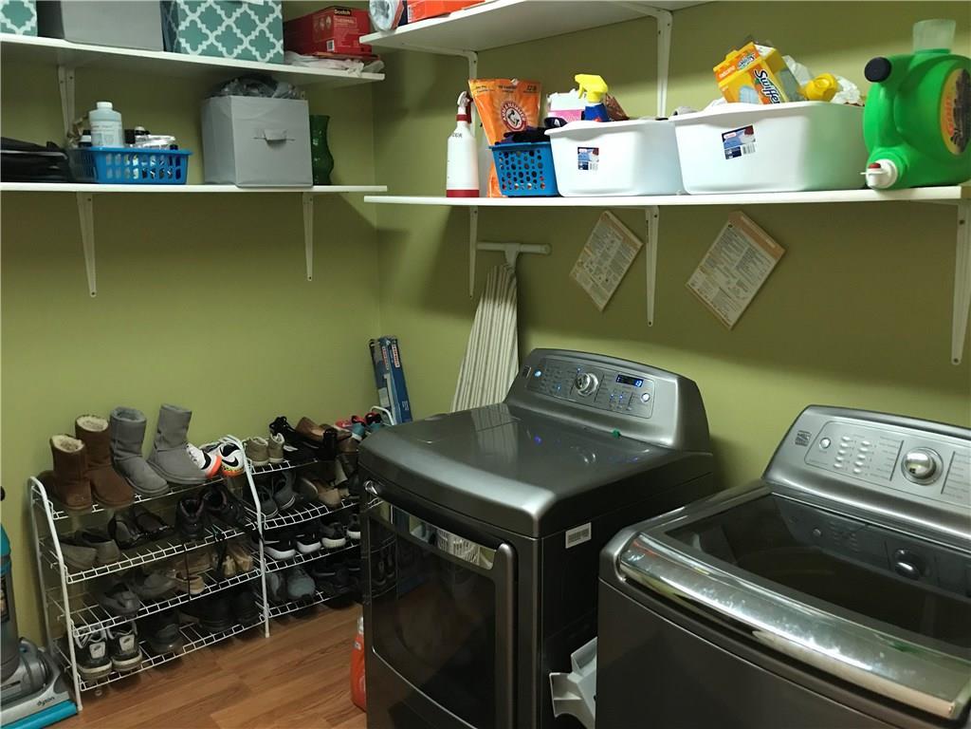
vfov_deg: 49.7
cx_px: 486
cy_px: 364
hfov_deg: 63.4
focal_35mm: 28
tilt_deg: -12.8
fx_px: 785
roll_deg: -1.4
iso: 100
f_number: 1.8
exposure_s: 1/13
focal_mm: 3.99
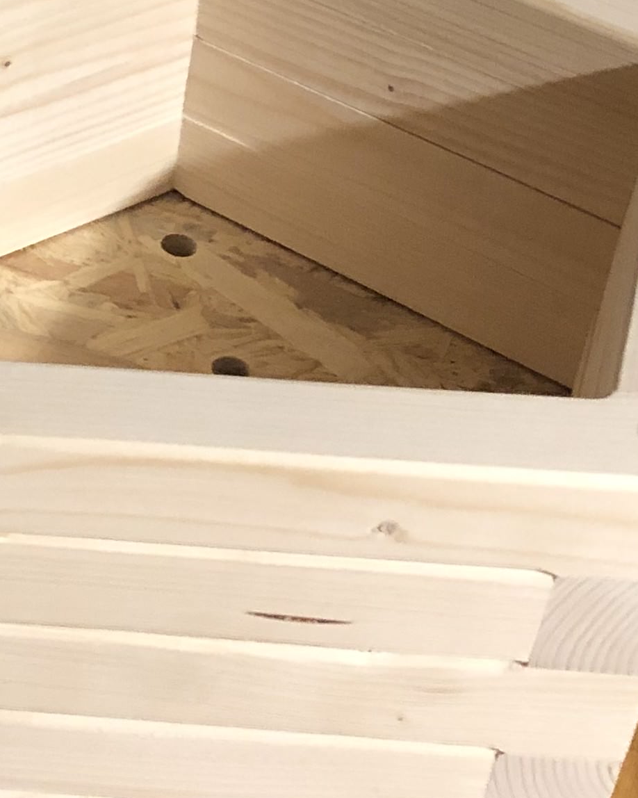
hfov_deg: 15.2
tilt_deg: -35.7
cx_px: -223
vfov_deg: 19.7
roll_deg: +0.9
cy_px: 112
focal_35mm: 96
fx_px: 2266
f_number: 1.8
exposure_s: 1/6
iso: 80
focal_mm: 3.99
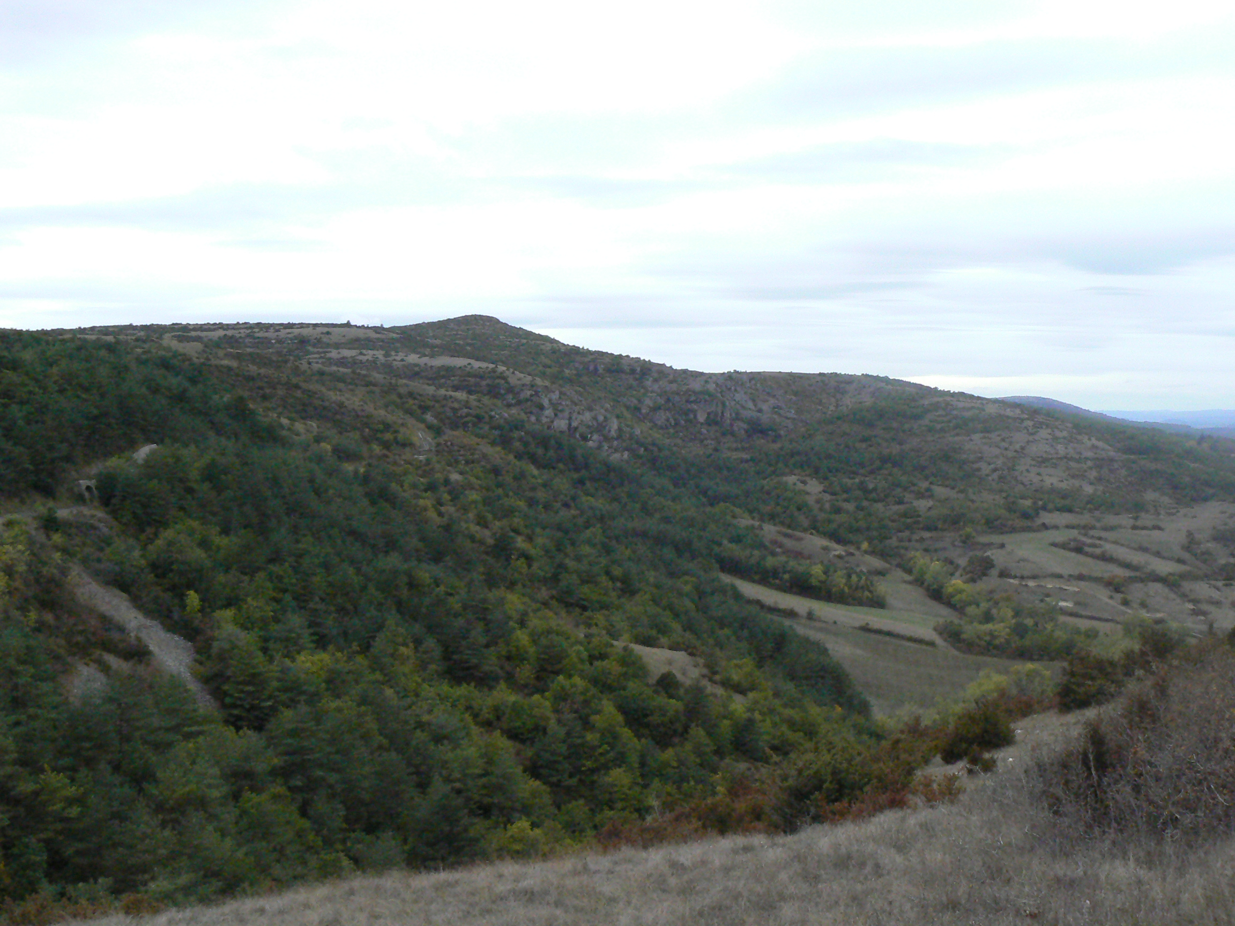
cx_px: 618
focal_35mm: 36
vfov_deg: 39.7
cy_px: 463
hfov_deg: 51.4
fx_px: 1284
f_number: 7.1
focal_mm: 6
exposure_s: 1/500
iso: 400
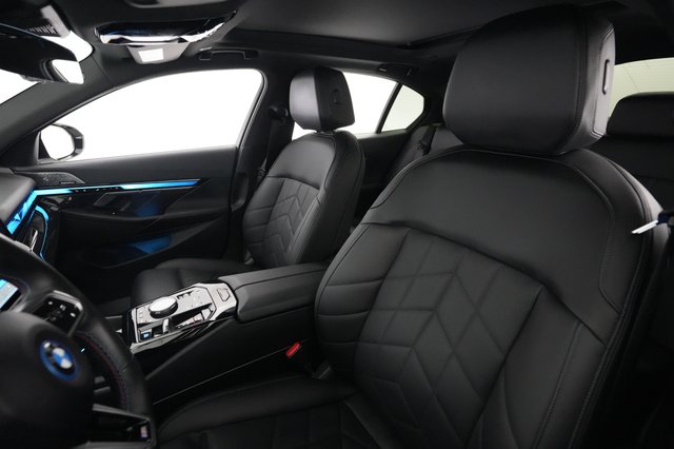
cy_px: 224
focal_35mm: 17
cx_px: 337
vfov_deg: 70.4
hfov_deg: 93.3
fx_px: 318
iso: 12800
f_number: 4
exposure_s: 1/60
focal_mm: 17
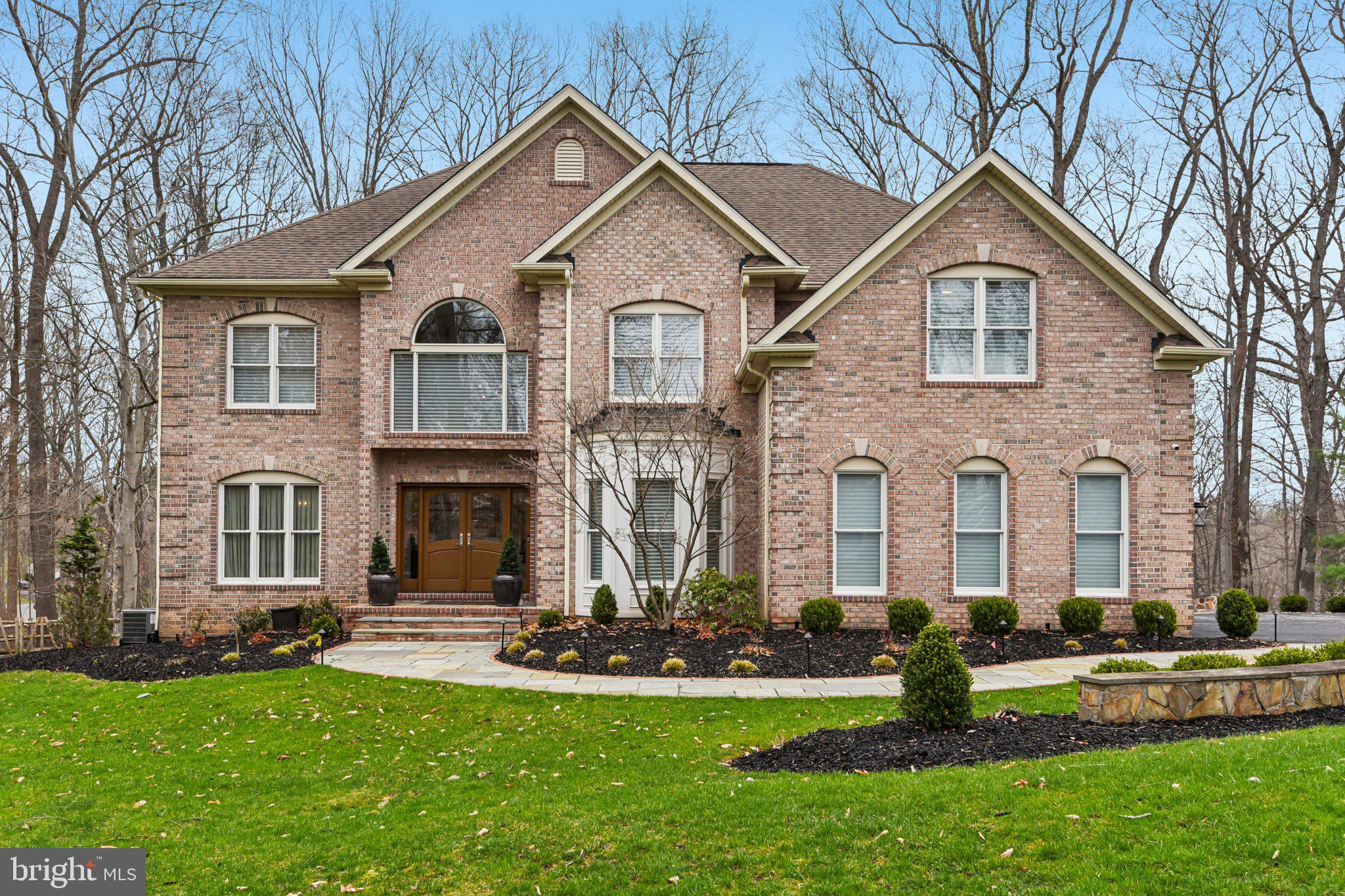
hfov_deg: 63.7
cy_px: 448
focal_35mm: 29
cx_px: 672
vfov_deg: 45.0
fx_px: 1083
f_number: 8
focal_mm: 29
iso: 400
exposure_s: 1/320
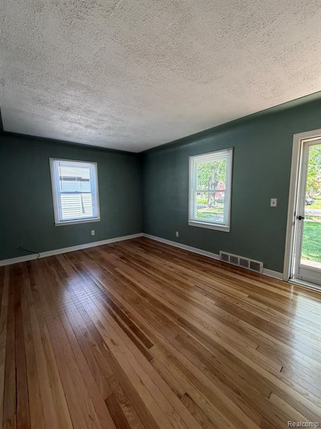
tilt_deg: -7.0
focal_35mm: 14
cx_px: 160
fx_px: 173
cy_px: 214
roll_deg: +1.9
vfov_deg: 102.1
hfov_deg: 85.7
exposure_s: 1/121
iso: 250
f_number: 2.2
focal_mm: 2.22
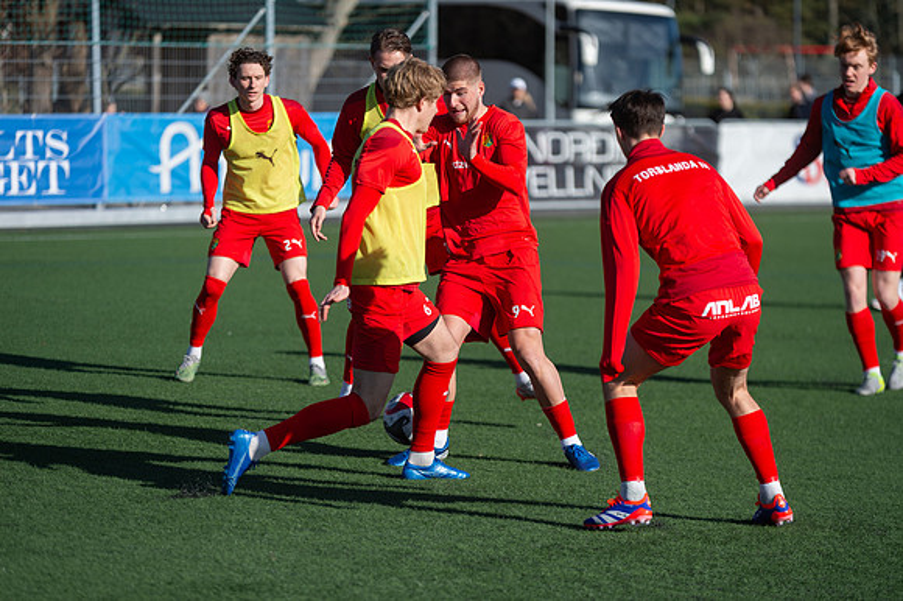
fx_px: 3760
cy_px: 300
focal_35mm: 150
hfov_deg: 13.7
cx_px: 452
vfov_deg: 9.1
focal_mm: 150
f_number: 3.2
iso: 100
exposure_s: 1/1600
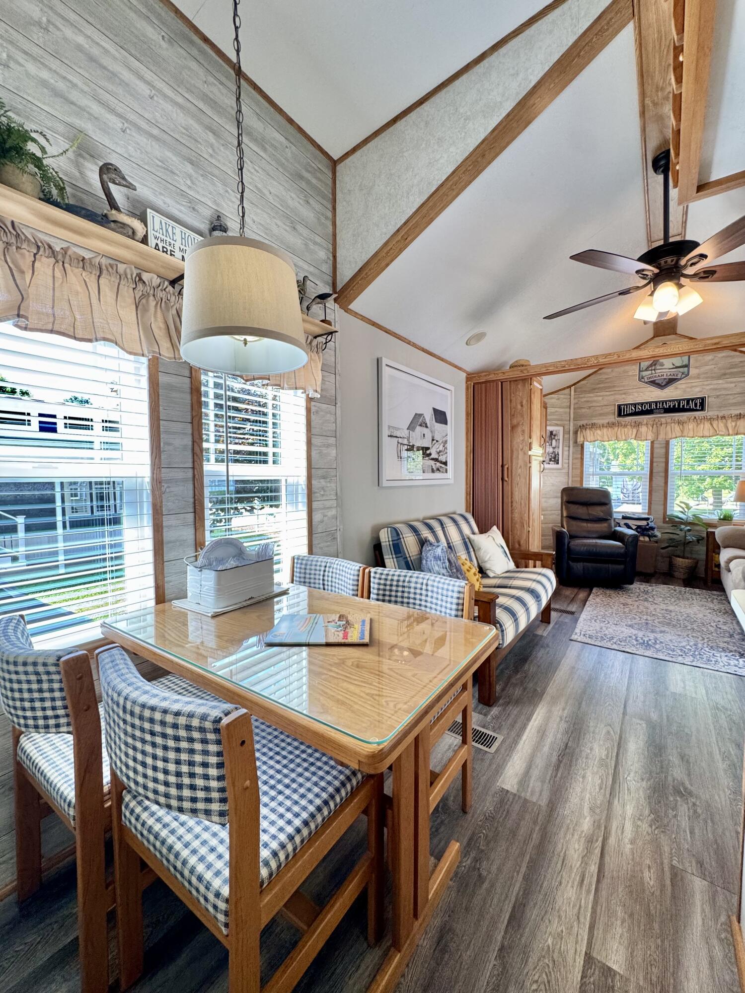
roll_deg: +2.0
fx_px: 402
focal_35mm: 14
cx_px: 372
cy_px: 496
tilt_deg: -4.1
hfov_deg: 85.7
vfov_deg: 102.1
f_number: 2.2
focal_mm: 2.22
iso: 200
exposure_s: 1/120
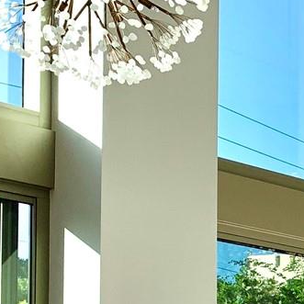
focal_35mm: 111
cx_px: 566
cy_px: 433
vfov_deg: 14.8
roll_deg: -1.0
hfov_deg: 13.8
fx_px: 1103
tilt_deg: +0.4
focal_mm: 4.25
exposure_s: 1/612
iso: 25
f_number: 1.8
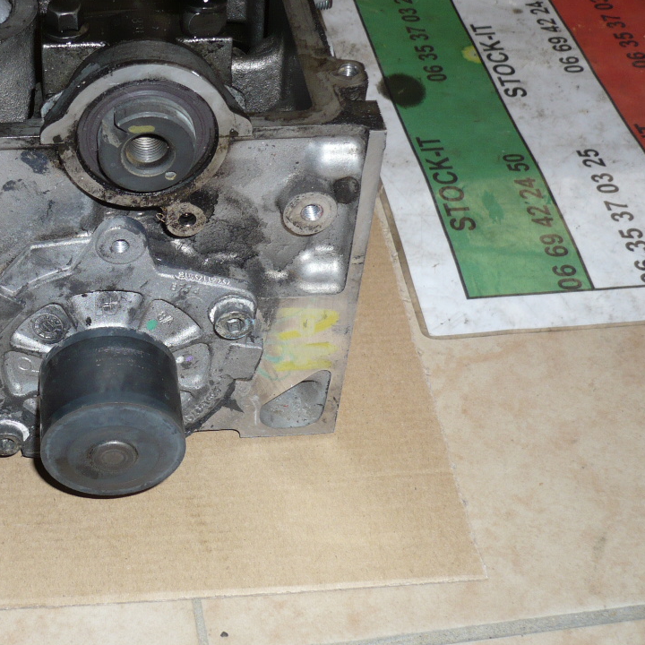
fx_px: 1159
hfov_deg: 30.3
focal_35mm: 55
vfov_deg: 31.1
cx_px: 118
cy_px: 325
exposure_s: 1/30
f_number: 2.8
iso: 100
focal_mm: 5.8
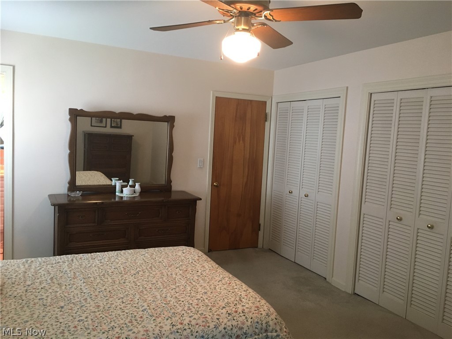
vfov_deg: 48.2
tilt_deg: -5.7
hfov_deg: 61.7
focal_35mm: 29
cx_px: 226
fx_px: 379
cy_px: 170
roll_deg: -3.2
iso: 125
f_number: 2.2
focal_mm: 4.15
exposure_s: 1/30
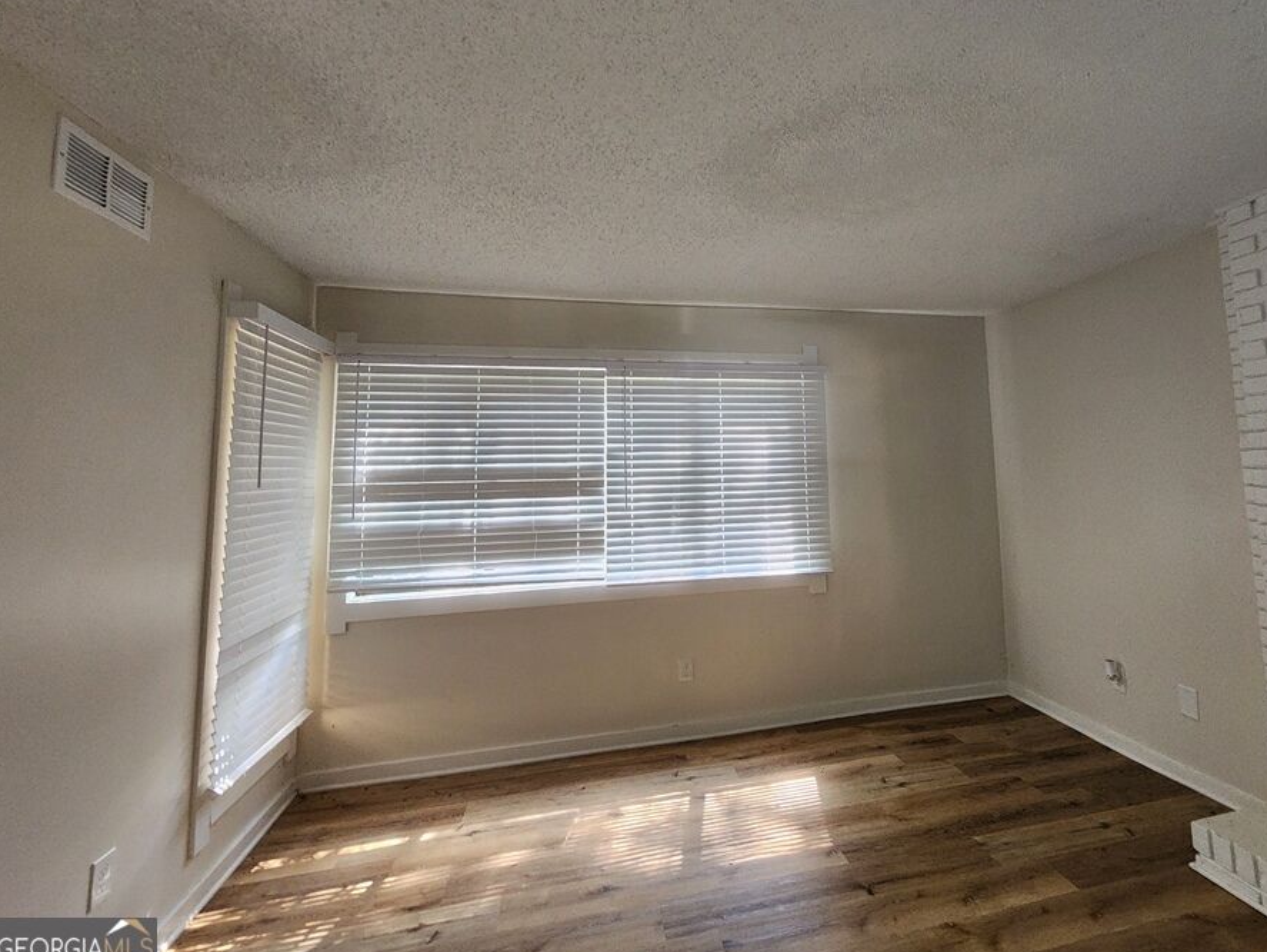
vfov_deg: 81.5
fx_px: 549
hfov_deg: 97.5
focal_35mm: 15
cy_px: 423
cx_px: 726
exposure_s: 1/60
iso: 400
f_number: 2.2
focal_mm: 2.2
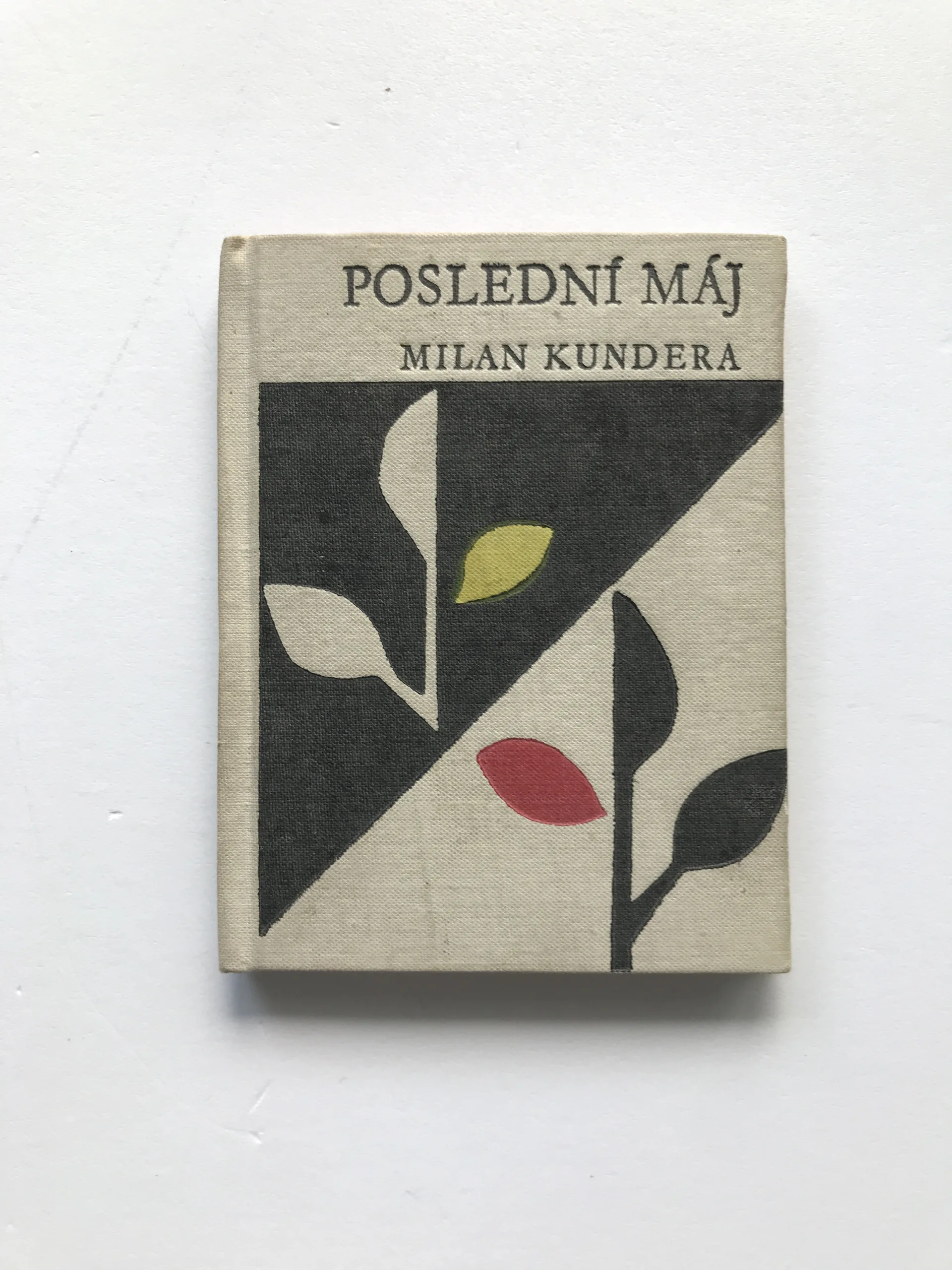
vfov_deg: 63.4
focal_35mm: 28
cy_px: 635
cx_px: 476
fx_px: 1027
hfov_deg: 49.7
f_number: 1.8
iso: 25
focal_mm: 3.99
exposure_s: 1/100
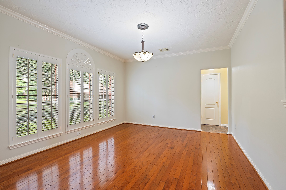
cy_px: 95
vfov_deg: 73.7
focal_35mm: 16
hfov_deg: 96.8
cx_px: 143
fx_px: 127
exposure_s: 1/2.5
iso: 125
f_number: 6.3
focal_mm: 16
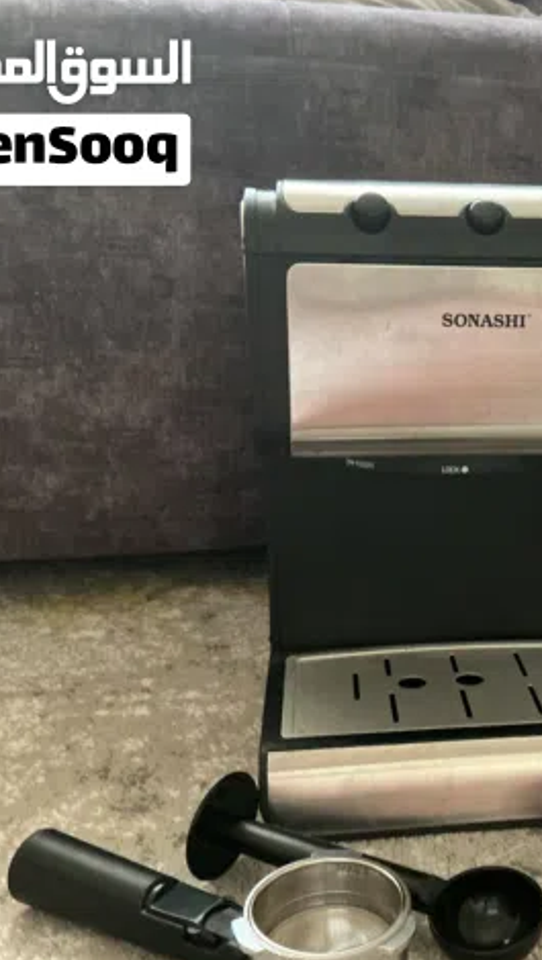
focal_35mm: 43
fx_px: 1097
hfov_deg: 26.7
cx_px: 499
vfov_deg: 47.3
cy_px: 480
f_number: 1.8
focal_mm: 3
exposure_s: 1/25
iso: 400
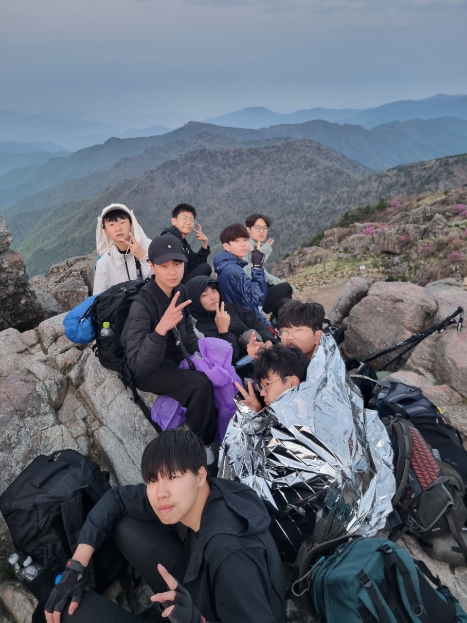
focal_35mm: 26
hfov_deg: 53.1
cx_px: 234
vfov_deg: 67.3
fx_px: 468
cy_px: 312
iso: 200
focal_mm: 5.4
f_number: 1.8
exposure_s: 1/40
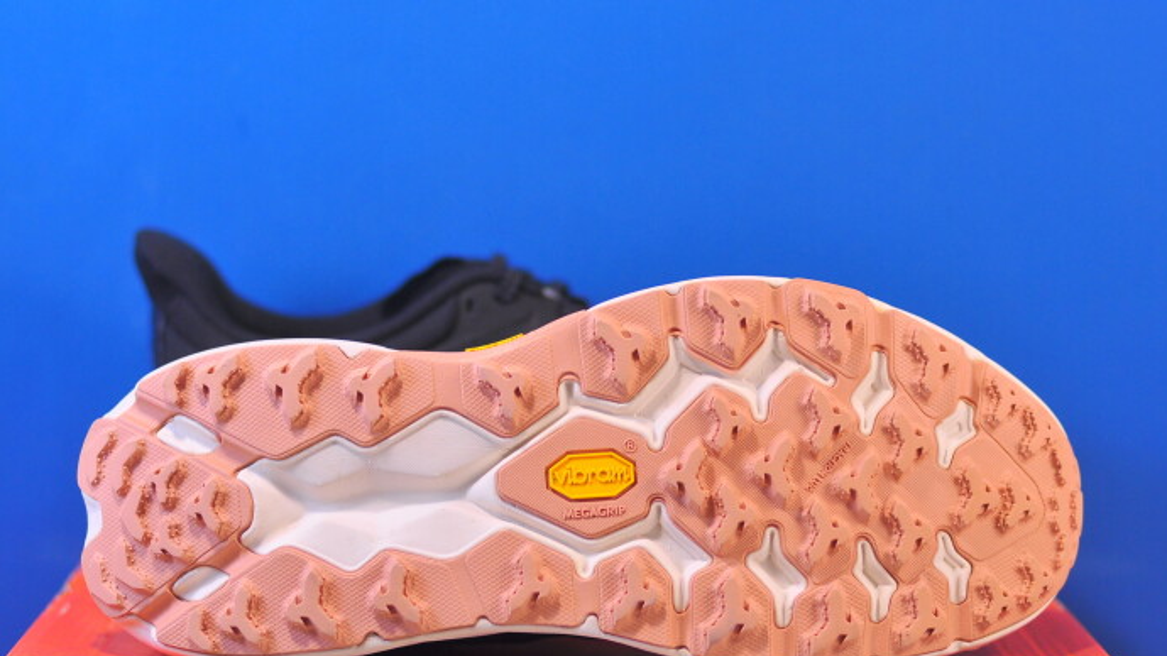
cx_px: 567
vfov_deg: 13.3
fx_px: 2816
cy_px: 300
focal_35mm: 91
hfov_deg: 23.4
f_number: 2.2
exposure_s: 1/320
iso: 250
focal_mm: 50
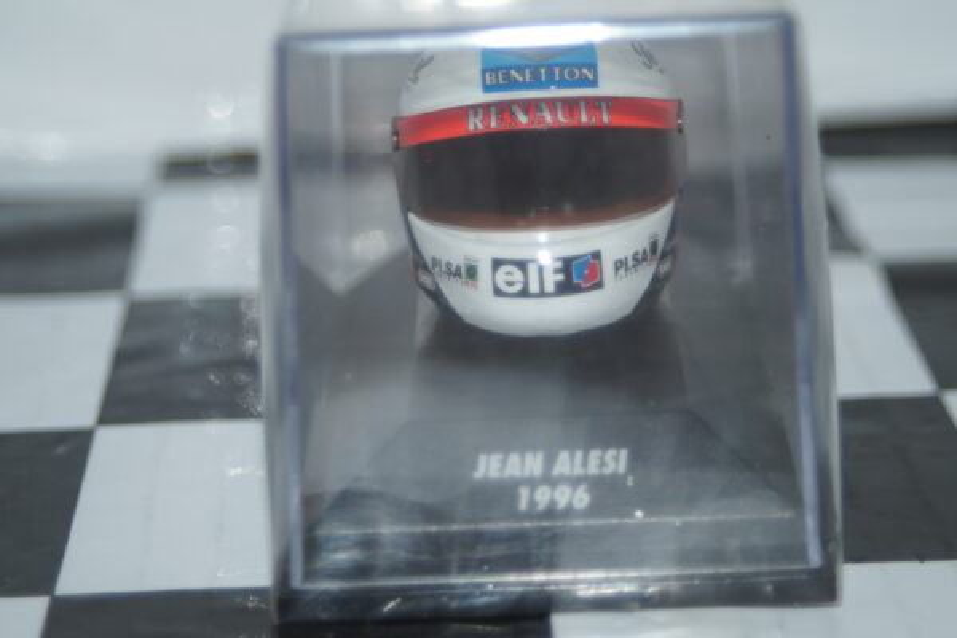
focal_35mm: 120
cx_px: 478
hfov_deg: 17.1
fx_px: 3190
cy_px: 319
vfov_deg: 11.4
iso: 200
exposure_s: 1/60
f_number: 5.6
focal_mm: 80
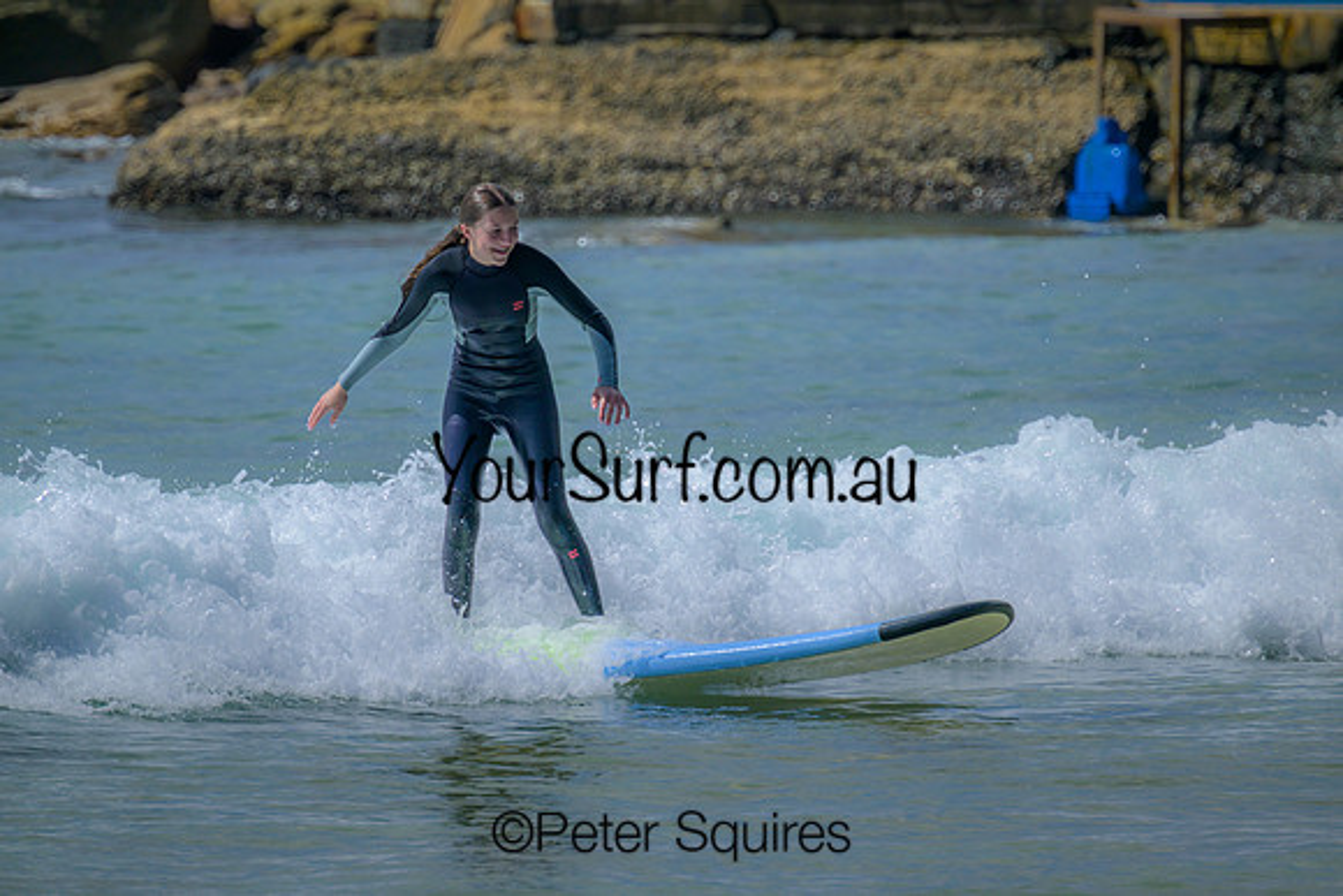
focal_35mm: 800
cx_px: 672
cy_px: 448
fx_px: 29850
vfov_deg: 1.7
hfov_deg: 2.6
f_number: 11
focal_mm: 800
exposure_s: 1/2000
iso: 500
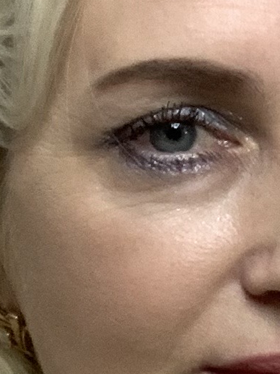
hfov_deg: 7.5
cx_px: 561
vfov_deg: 10.4
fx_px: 2059
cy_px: 158
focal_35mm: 191
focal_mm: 2.87
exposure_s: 1/60
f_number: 2.2
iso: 100
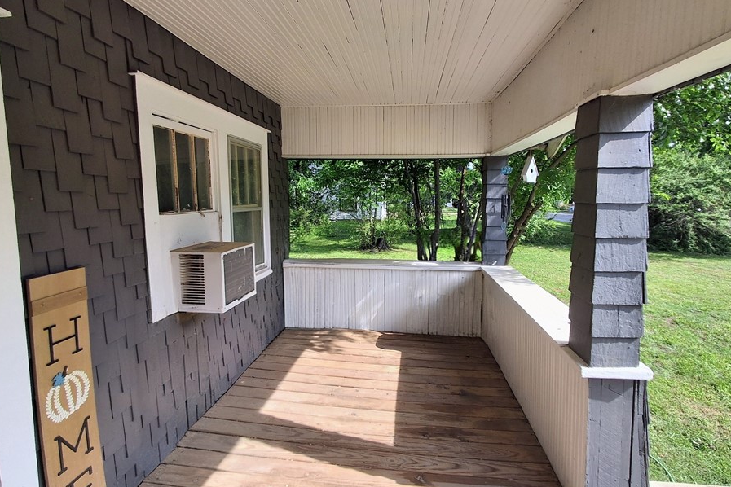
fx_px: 386
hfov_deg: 86.9
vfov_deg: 64.4
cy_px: 220
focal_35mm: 19
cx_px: 381
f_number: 2.2
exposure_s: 1/292
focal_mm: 1.64
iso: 40
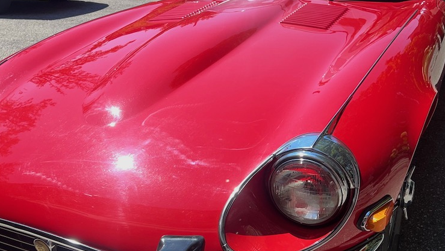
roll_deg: +2.8
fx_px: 543
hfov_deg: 44.3
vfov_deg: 25.8
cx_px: 173
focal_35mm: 46
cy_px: 173
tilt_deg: -25.7
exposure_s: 1/2695
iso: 32
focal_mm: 5.7
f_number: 1.5
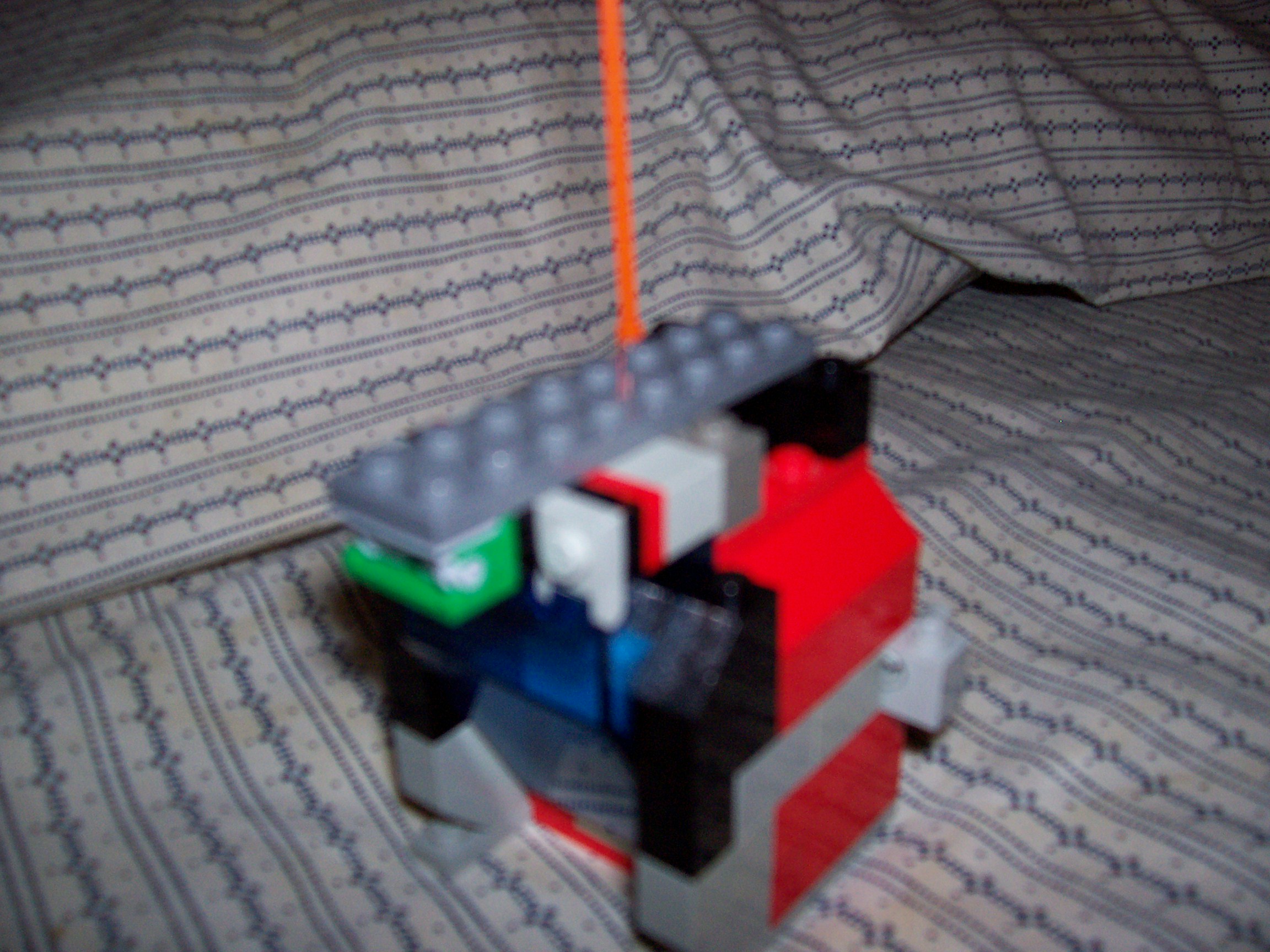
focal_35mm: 34
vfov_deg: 41.8
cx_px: 635
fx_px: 1247
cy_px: 476
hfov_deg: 54.0
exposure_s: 1/112
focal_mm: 5.6
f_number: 2.7
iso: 140
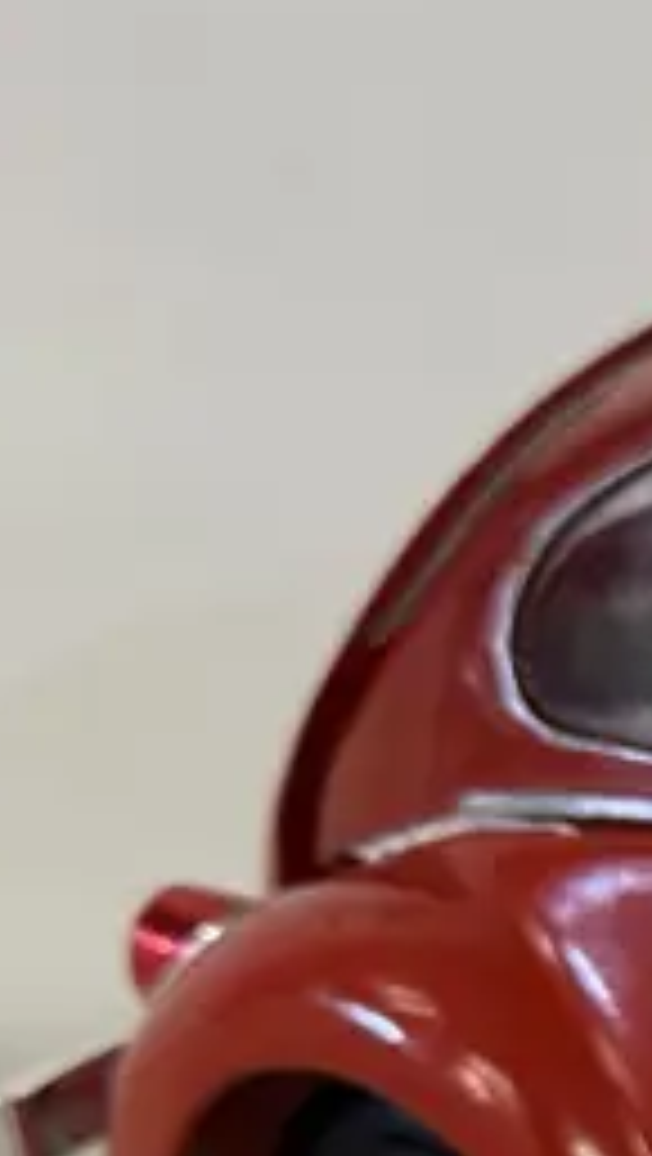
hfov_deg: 9.5
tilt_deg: -24.1
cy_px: 1309
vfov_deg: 19.6
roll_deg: +0.2
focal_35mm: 104
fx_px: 3189
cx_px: 1862
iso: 200
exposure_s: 1/100
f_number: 1.78
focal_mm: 6.86
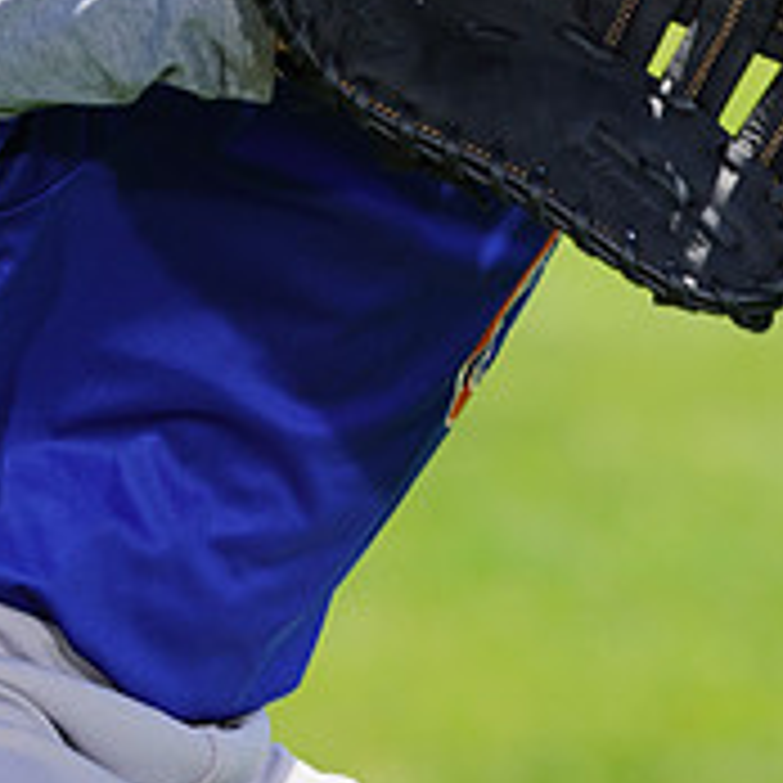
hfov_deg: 2.3
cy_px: -270
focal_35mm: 759
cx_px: 304
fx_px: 19424
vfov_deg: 2.3
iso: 100
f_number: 8
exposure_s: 1/250
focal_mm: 268
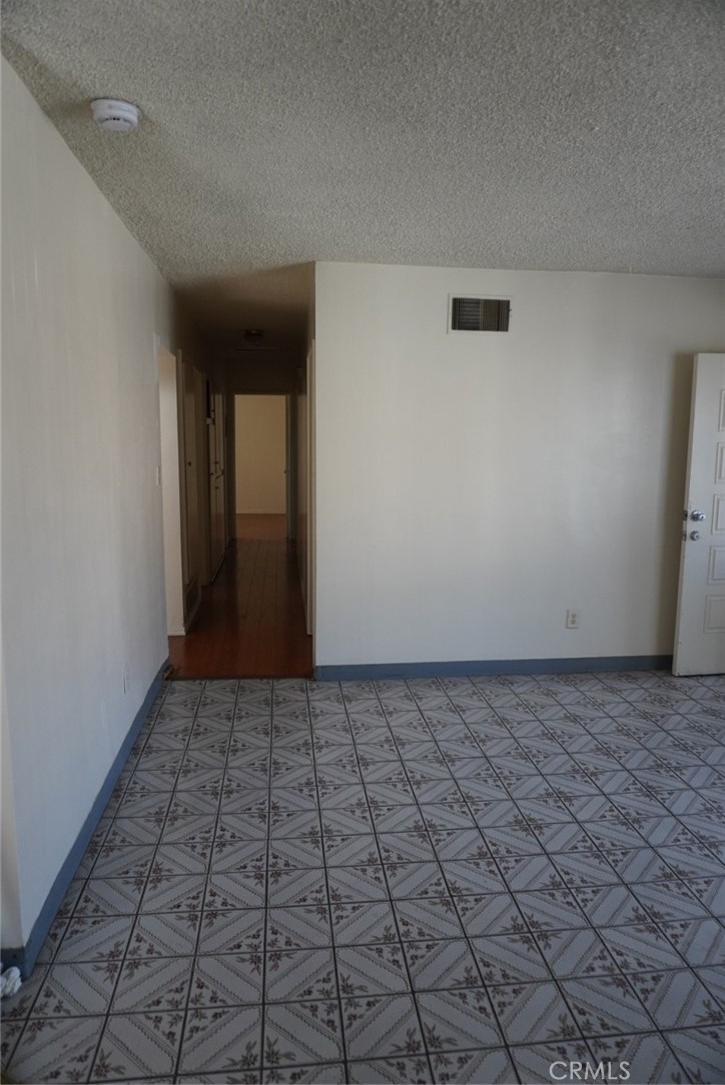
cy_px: 542
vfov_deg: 73.7
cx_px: 362
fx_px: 724
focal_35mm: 24
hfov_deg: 53.2
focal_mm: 16
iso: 800
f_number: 4
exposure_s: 1/160
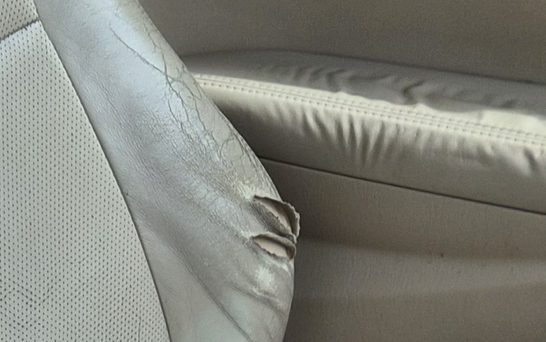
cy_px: 810
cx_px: -157
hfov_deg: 15.9
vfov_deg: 9.4
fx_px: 1861
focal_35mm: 125
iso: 80
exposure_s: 1/1996
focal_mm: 5.4
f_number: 1.8
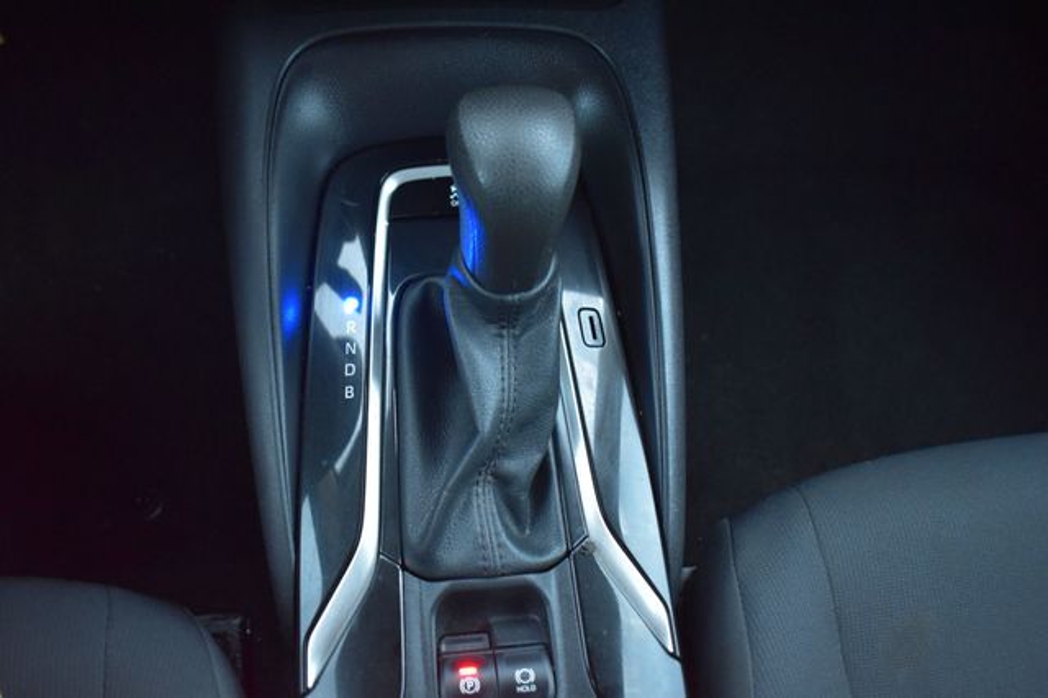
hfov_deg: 57.2
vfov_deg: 39.9
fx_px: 960
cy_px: 349
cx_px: 524
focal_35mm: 33
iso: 1600
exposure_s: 1/2.5
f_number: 3.8
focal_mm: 22
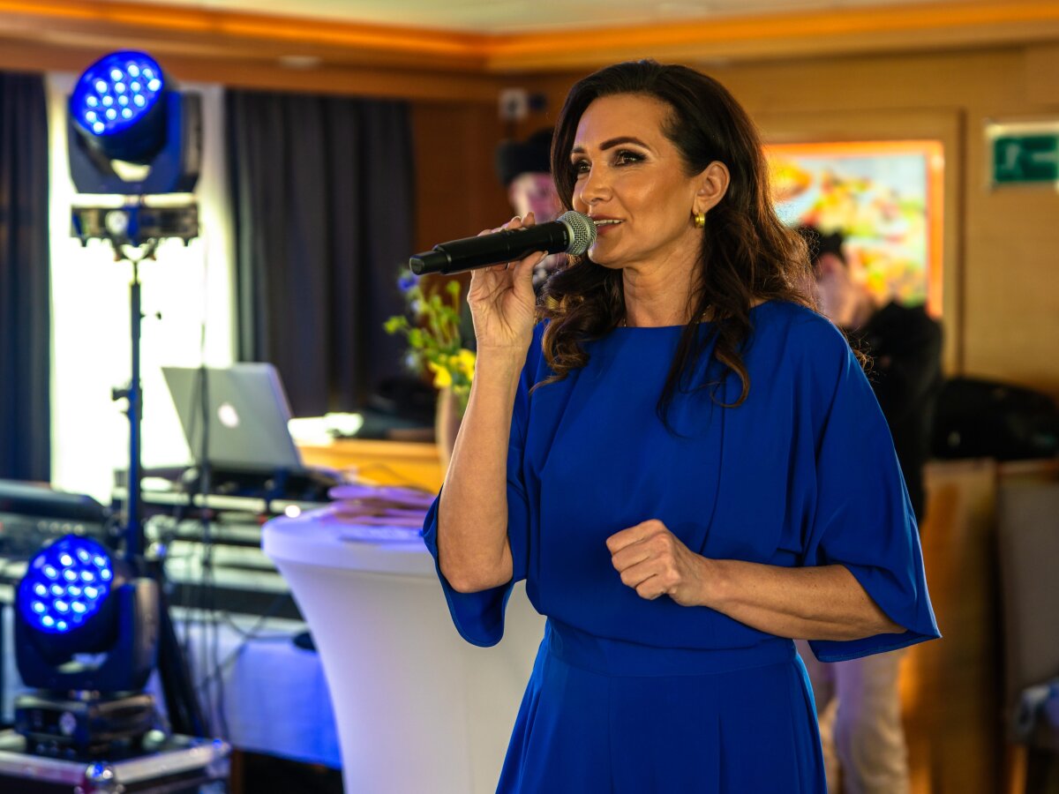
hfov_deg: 21.9
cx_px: 464
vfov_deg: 16.5
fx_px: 2731
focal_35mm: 89
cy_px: 359
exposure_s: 1/100
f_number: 2.8
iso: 400
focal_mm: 71
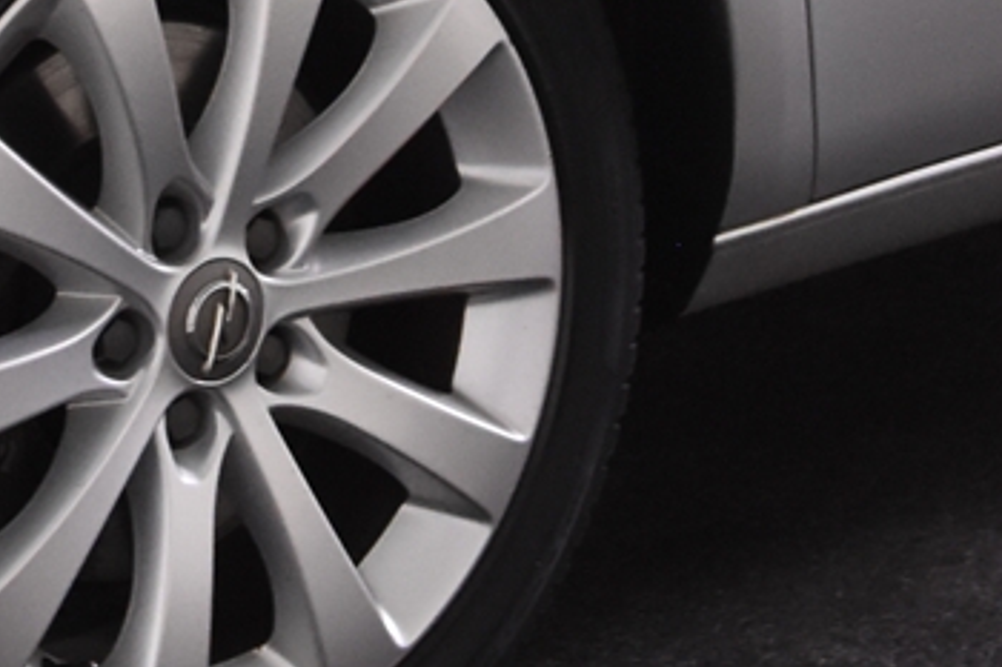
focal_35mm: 181
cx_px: 235
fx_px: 5035
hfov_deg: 11.3
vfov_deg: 7.4
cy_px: -375
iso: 1600
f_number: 4
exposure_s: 1/60
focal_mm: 22
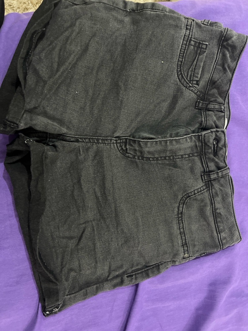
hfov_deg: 53.1
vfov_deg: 67.3
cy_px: 166
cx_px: 124
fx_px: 248
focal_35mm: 26
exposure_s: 1/30
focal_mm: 5.7
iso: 640
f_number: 1.5
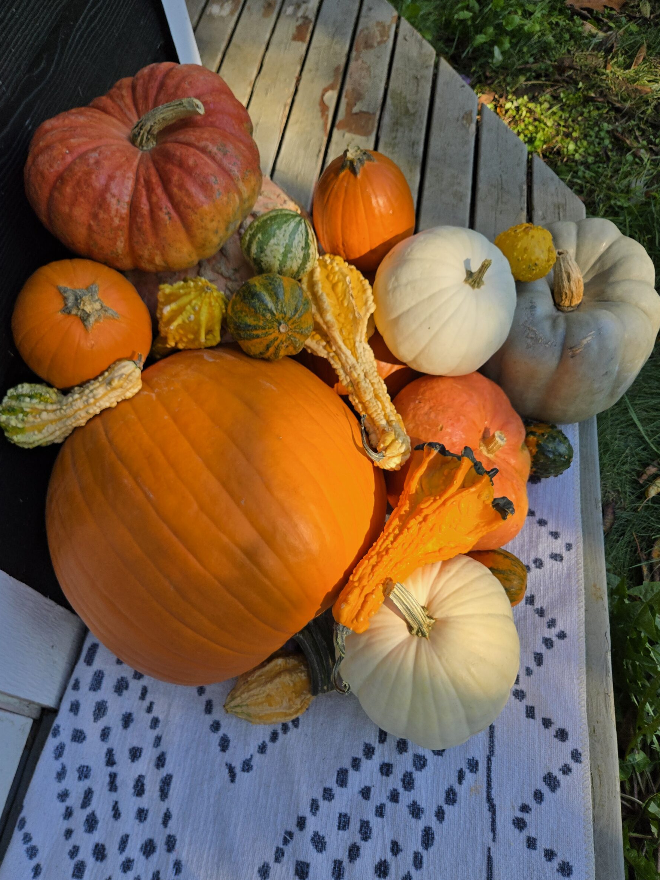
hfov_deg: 54.9
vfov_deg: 69.4
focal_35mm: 25
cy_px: 449
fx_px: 636
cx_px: 315
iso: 80
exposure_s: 1/2483
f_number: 1.8
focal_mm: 5.4
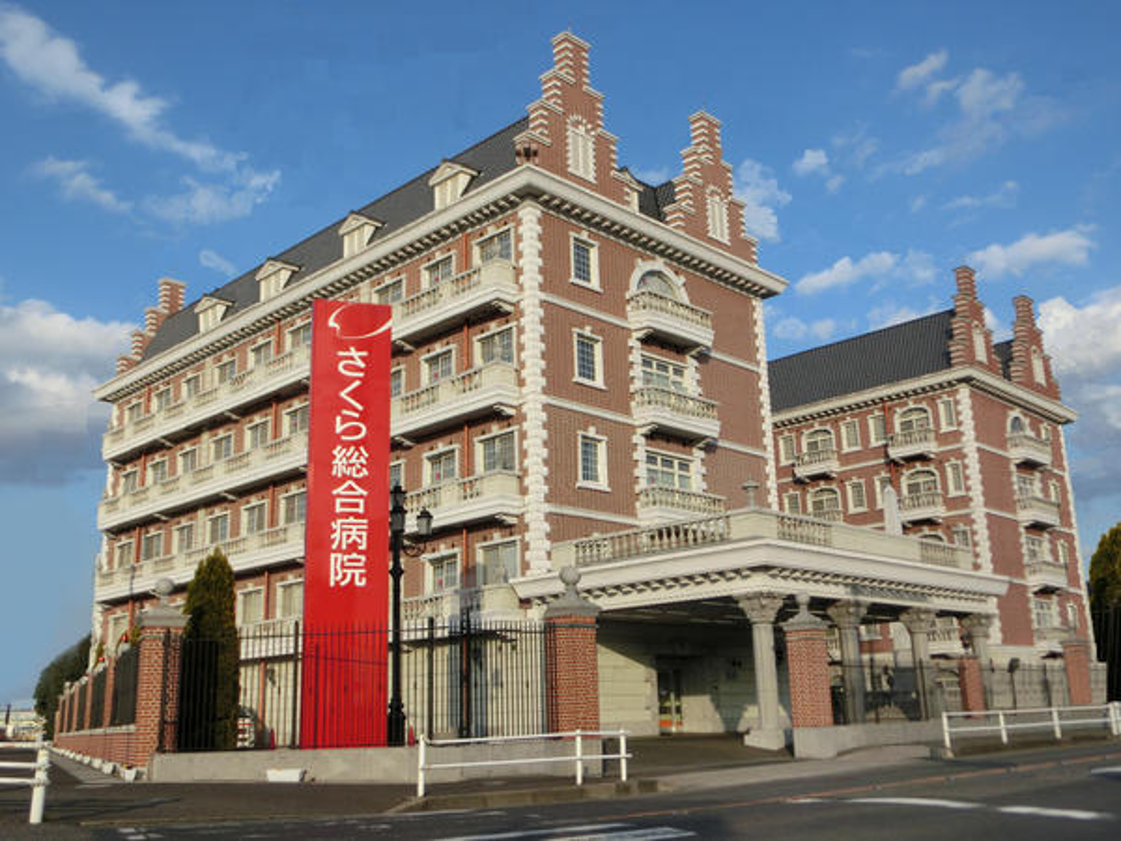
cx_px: 560
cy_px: 420
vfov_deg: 42.9
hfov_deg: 55.4
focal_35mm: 33
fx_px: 1069
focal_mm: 5.93
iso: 80
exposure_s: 1/800
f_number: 3.7
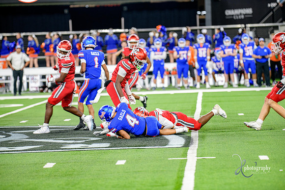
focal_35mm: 195
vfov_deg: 7.0
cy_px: 95
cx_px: 142
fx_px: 1544
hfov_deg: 10.5
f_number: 2.8
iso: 1250
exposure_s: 1/400
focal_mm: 195
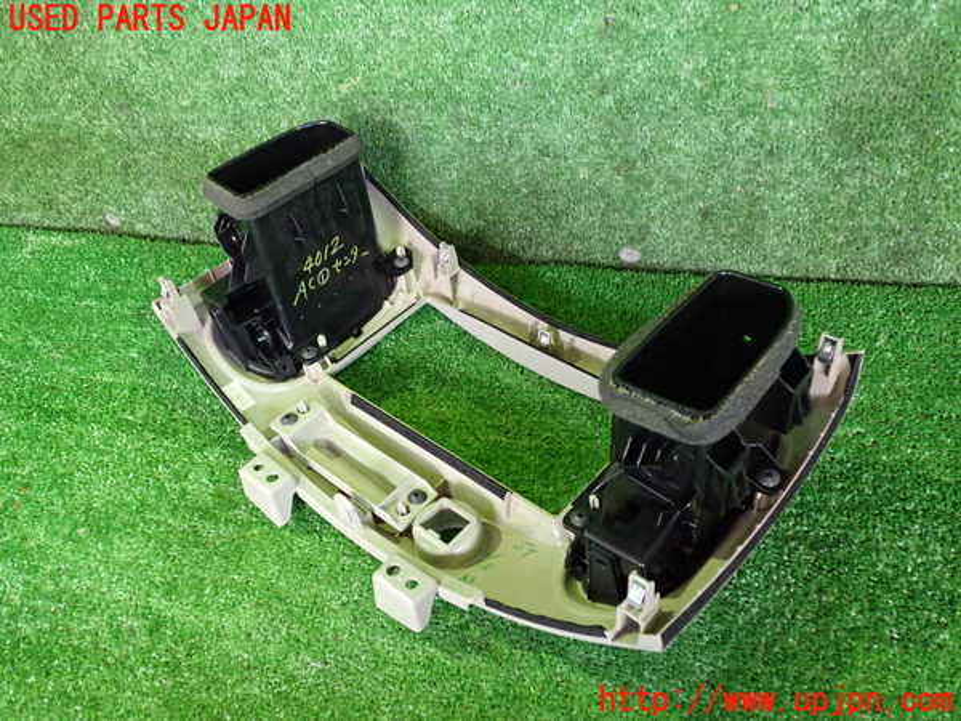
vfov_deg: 46.8
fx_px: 833
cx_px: 480
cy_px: 360
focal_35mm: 30
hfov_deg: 60.0
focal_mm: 5.4
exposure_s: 1/30
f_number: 2.3
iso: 800
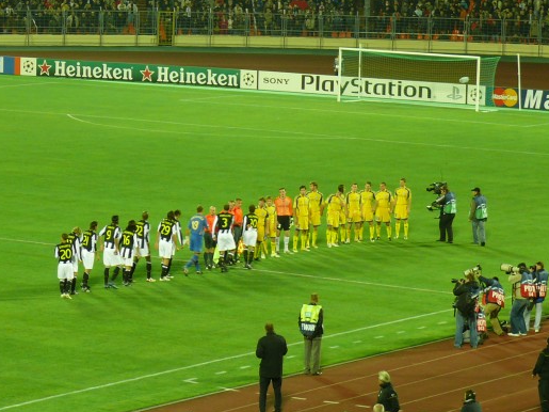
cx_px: 277
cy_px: 203
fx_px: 3029
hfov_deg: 10.4
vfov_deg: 7.8
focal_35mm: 191
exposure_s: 1/30
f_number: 3.2
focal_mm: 21.7
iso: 125
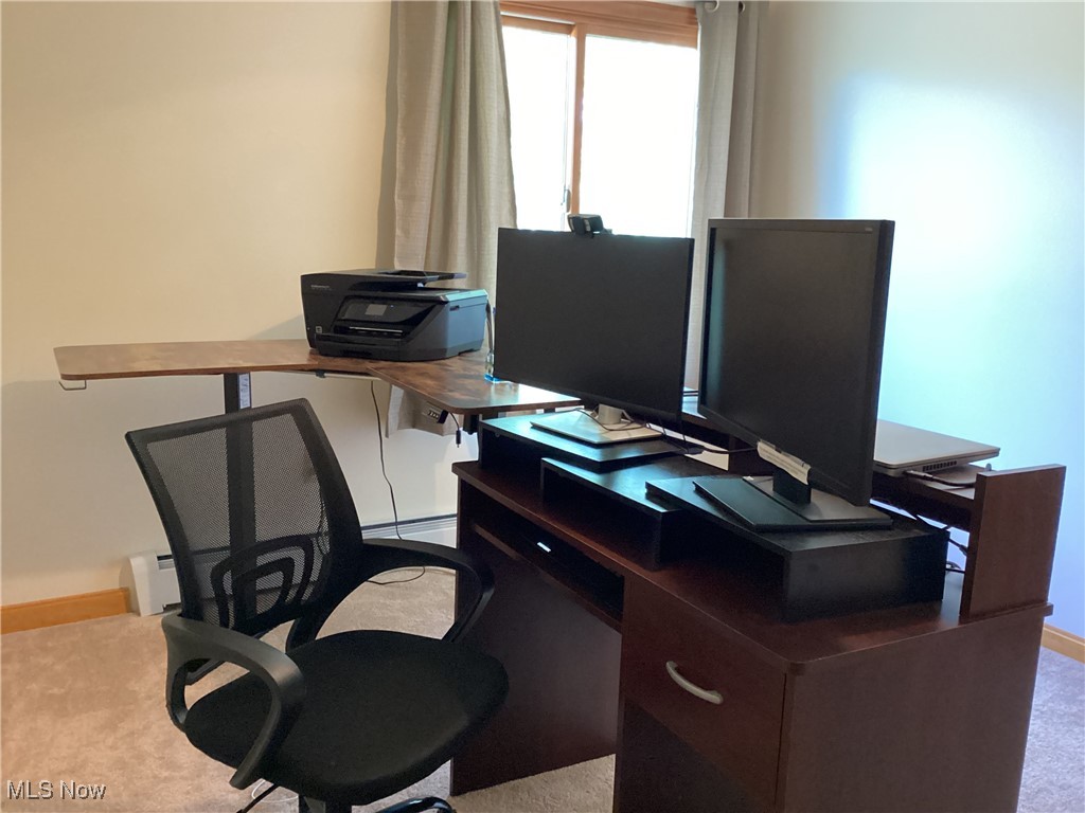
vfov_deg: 45.4
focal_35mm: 31
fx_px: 972
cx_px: 542
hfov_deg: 58.4
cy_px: 406
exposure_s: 1/24
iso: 640
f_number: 2.4
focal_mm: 3.3
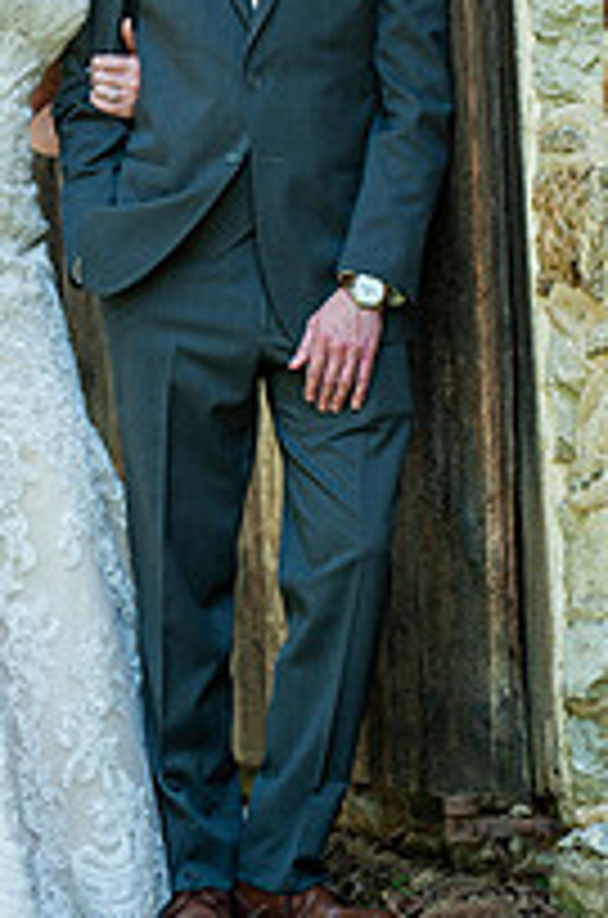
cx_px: 56
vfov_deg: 9.3
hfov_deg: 6.2
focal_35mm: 221
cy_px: 72
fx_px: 5627
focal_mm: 100
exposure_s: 1/320
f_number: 3.2
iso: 160
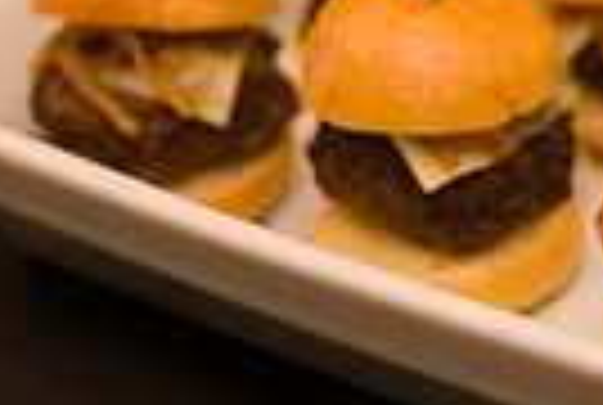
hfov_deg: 14.1
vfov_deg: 10.0
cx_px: 828
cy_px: 90
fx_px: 2317
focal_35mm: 138
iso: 400
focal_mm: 32
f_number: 3.2
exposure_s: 1/200
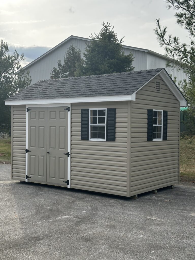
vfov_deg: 39.7
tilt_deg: +1.3
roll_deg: +1.9
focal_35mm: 48
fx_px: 361
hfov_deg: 30.3
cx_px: 98
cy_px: 130
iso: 64
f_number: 1.78
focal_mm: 6.86
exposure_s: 1/2597
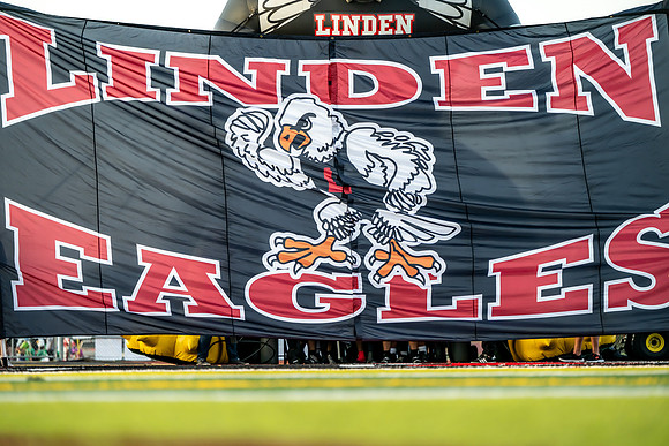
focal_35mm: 130
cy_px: 223
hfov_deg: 15.8
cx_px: 334
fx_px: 2416
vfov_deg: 10.6
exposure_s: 1/1000
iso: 360
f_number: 2.8
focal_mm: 130
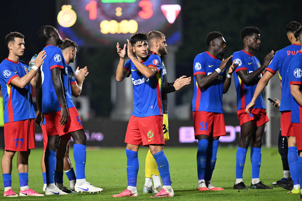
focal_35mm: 437
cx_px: 146
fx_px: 3666
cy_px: 93
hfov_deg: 4.7
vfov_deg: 3.1
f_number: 4.5
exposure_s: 1/1000
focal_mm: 400
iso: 4000
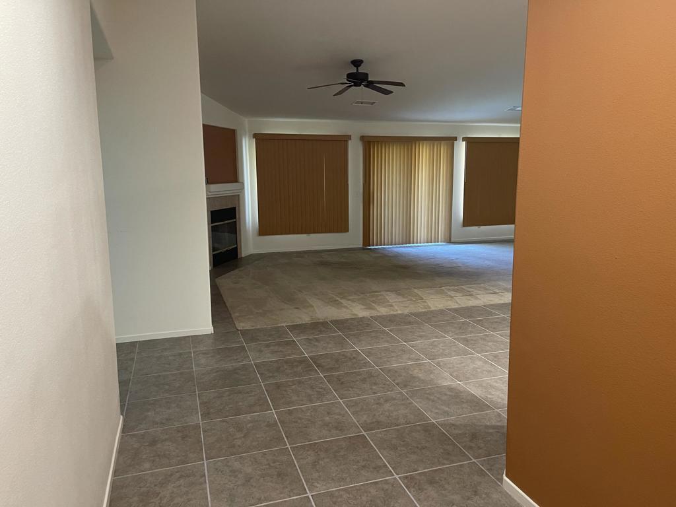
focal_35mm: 25
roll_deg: +0.2
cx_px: 338
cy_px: 254
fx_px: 488
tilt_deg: -9.3
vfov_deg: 54.9
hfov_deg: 69.4
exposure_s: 1/60
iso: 320
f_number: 1.6
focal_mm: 5.1
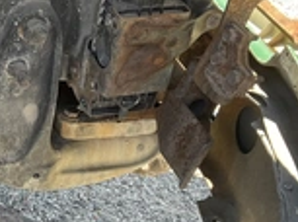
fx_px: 653
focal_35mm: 76
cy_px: 119
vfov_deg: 19.3
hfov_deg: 24.4
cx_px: -8
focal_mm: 3
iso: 32
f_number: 1.8
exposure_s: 1/122
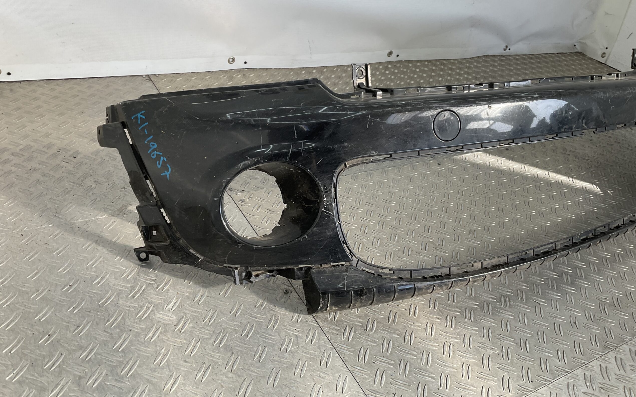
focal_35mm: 31
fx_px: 537
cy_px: 180
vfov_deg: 40.6
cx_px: 316
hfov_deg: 61.2
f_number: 1.8
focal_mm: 3
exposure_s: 1/223
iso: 16
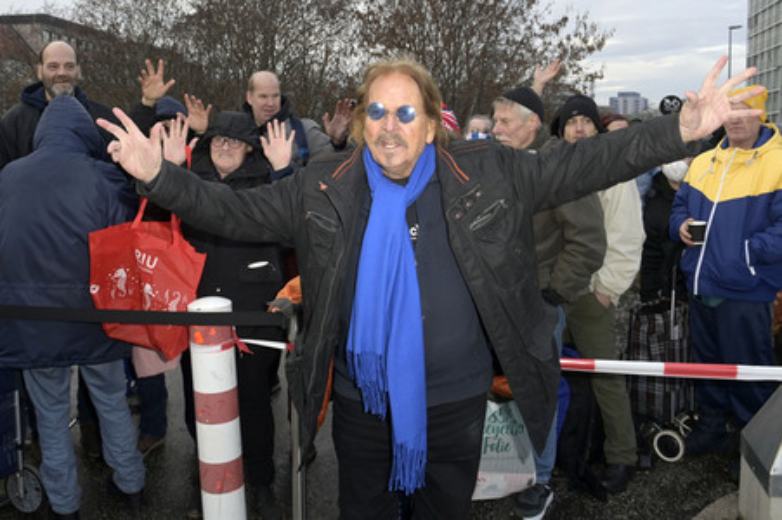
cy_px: 260
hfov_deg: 73.8
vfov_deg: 53.1
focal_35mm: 24
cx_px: 391
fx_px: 521
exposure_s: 1/250
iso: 1000
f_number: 9
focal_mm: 24
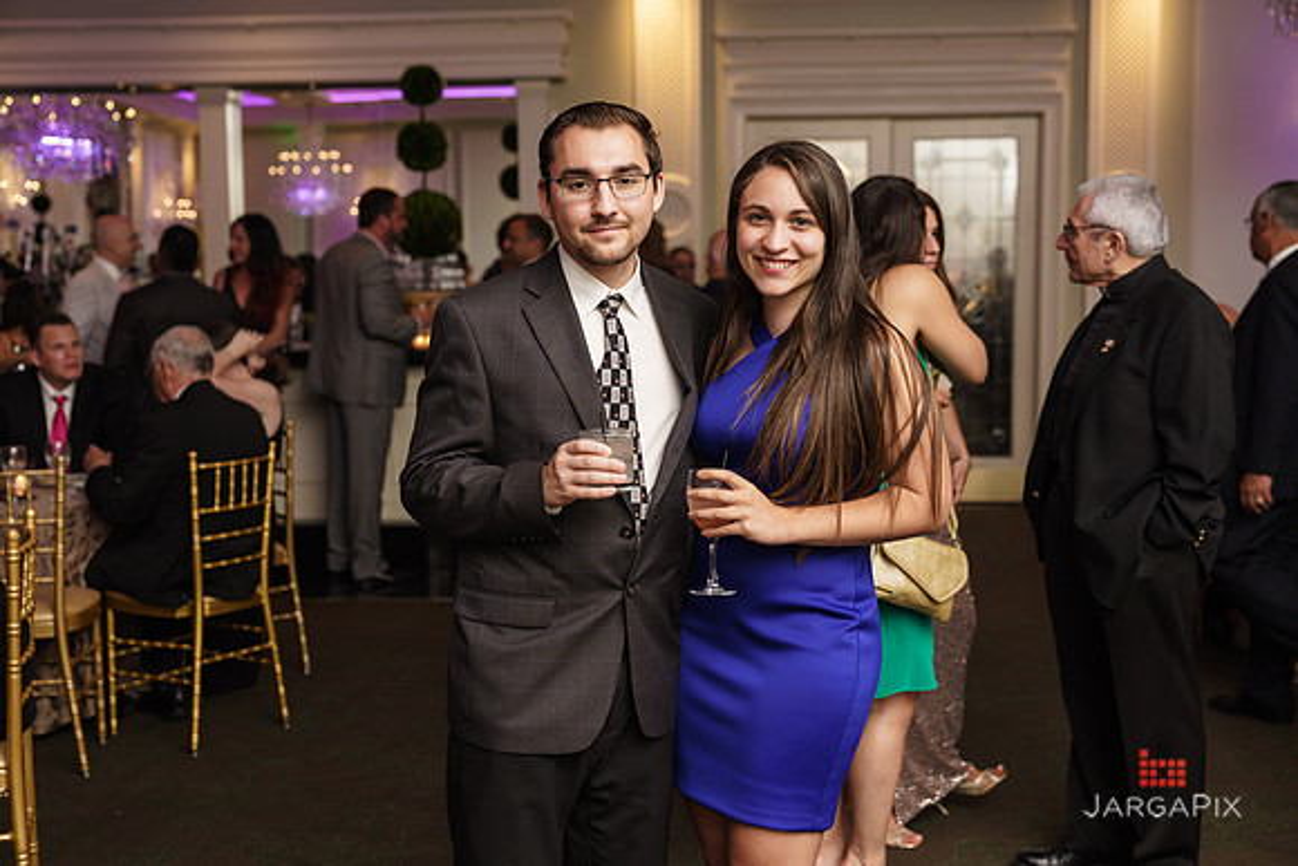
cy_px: 433
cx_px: 649
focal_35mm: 47
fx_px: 1695
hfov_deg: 41.9
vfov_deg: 28.7
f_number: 3.2
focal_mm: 47
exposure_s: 1/160
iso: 640
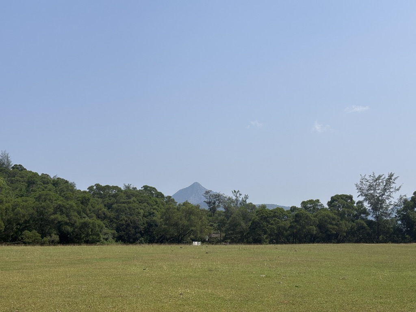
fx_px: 625
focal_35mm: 52
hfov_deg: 36.8
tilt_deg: +6.2
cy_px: 156
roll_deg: +0.0
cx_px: 208
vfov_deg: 28.0
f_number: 1.6
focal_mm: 5.96
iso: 32
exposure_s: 1/4630
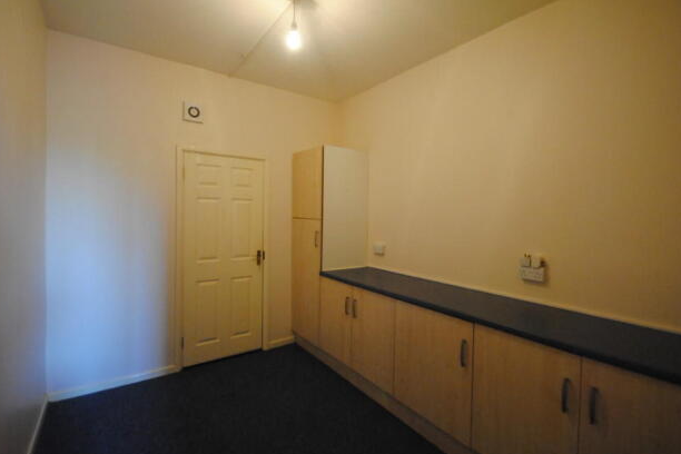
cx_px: 334
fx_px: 303
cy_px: 215
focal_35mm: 16
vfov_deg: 73.7
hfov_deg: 96.7
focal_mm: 10
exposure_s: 1/25
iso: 1600
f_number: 4
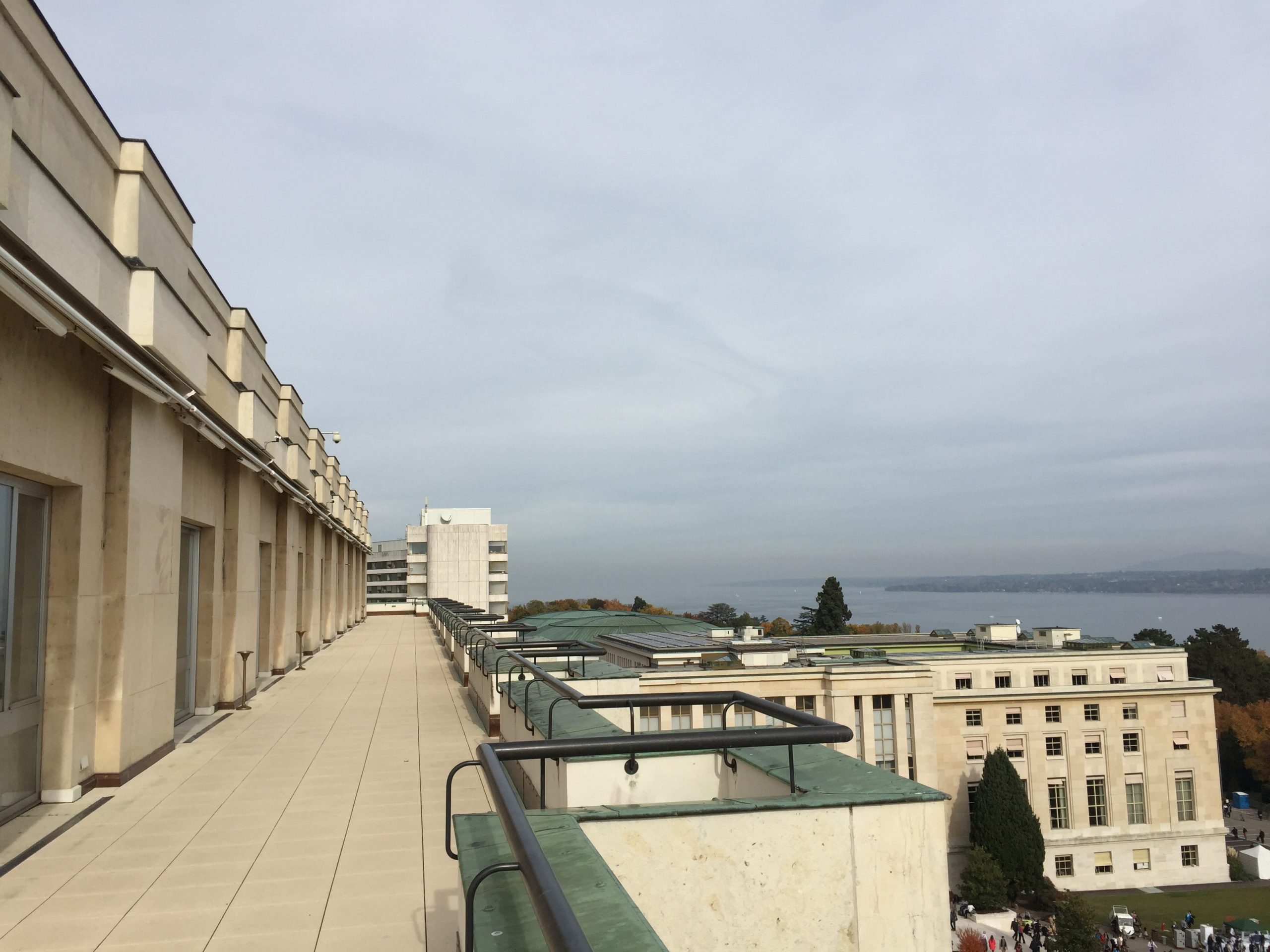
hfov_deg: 61.7
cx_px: 635
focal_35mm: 29
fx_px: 1064
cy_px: 476
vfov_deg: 48.2
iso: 32
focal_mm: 4.15
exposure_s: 1/2825
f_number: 2.2
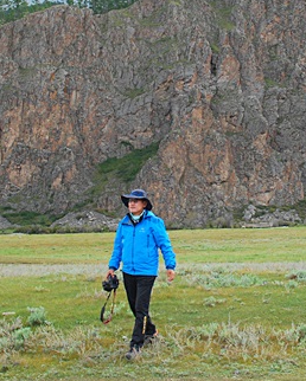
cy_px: 106
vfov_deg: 26.8
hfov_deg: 21.8
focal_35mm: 70
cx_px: 187
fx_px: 792
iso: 400
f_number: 5.6
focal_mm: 20
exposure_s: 1/400
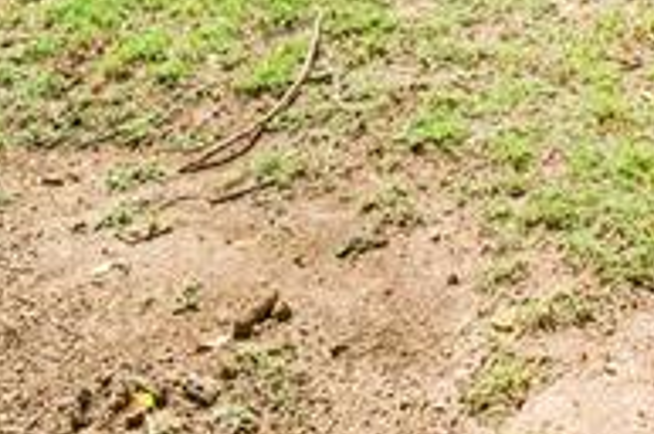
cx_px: 742
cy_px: -607
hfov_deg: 22.4
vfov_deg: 12.5
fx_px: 1542
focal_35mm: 85
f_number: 10
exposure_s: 1/125
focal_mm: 16
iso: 400
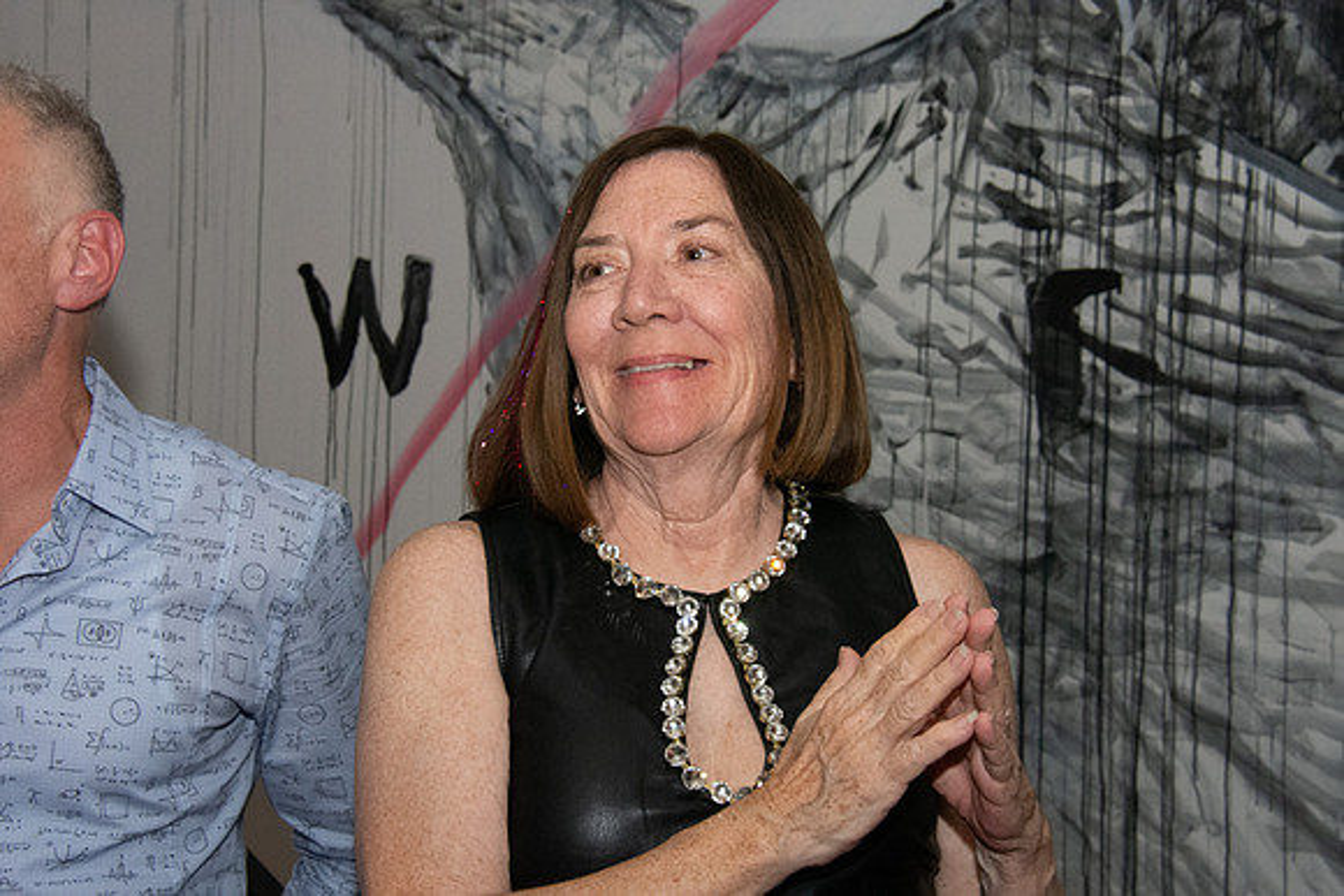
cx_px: 672
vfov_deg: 16.3
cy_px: 448
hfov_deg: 24.2
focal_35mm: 84
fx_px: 3137
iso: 5000
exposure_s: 1/200
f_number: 14
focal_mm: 56
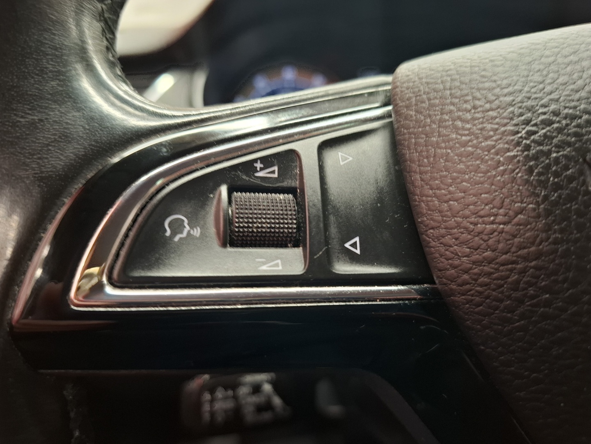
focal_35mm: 23
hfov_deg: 73.9
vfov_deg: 58.9
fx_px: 393
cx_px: 296
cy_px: 222
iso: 400
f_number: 1.8
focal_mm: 5.54
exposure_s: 1/25
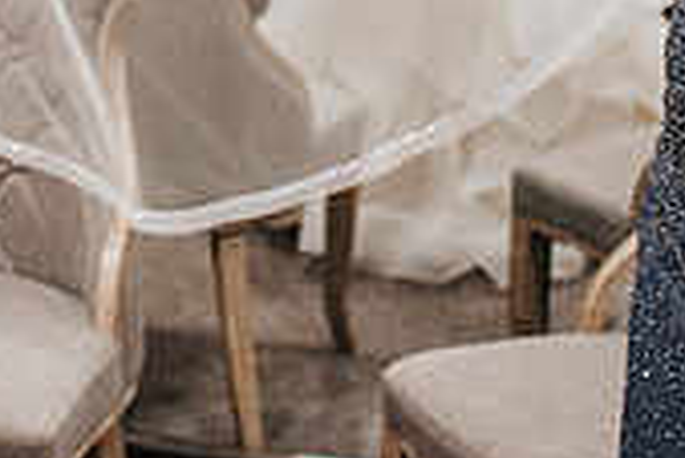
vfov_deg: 10.6
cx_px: 85
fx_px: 2342
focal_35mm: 123
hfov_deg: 16.4
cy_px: -294
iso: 640
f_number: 2.8
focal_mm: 35
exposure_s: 1/125
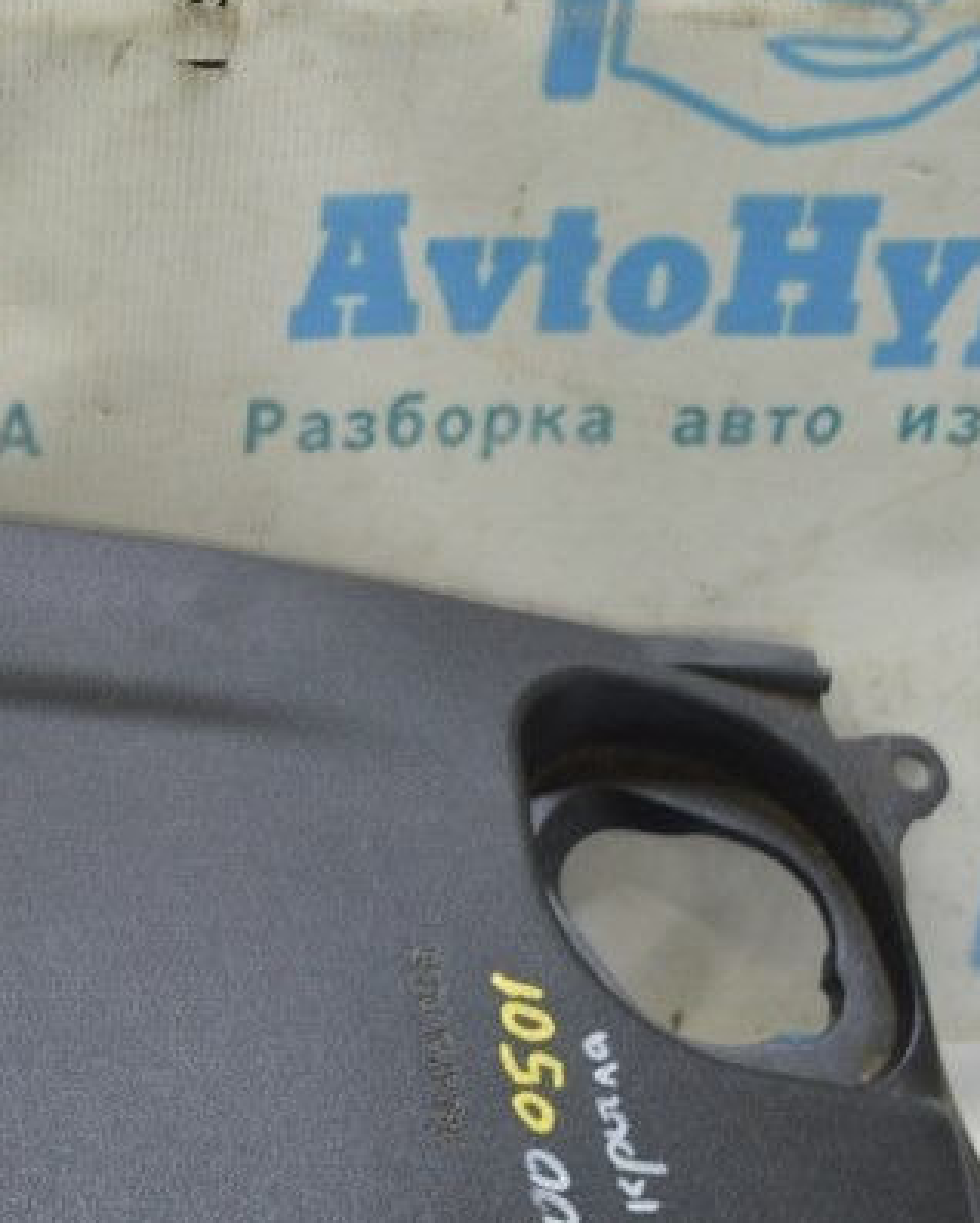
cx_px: -271
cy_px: 1009
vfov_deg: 21.6
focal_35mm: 87
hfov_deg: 16.7
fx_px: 3152
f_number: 5.6
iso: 400
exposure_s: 1/20
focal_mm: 24
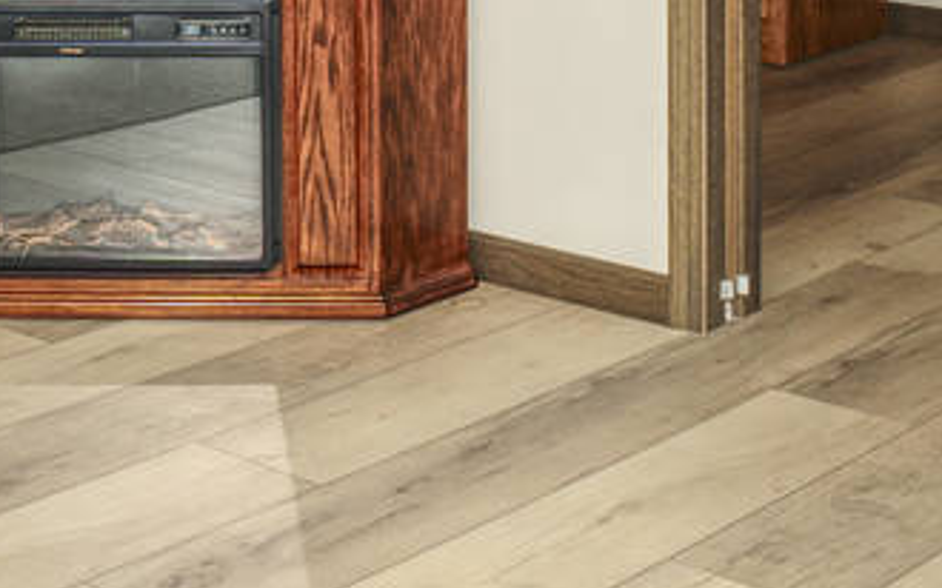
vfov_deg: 12.9
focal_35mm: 95
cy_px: -337
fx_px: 2438
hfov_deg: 20.9
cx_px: -56
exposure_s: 1/60
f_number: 9
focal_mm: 19
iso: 100
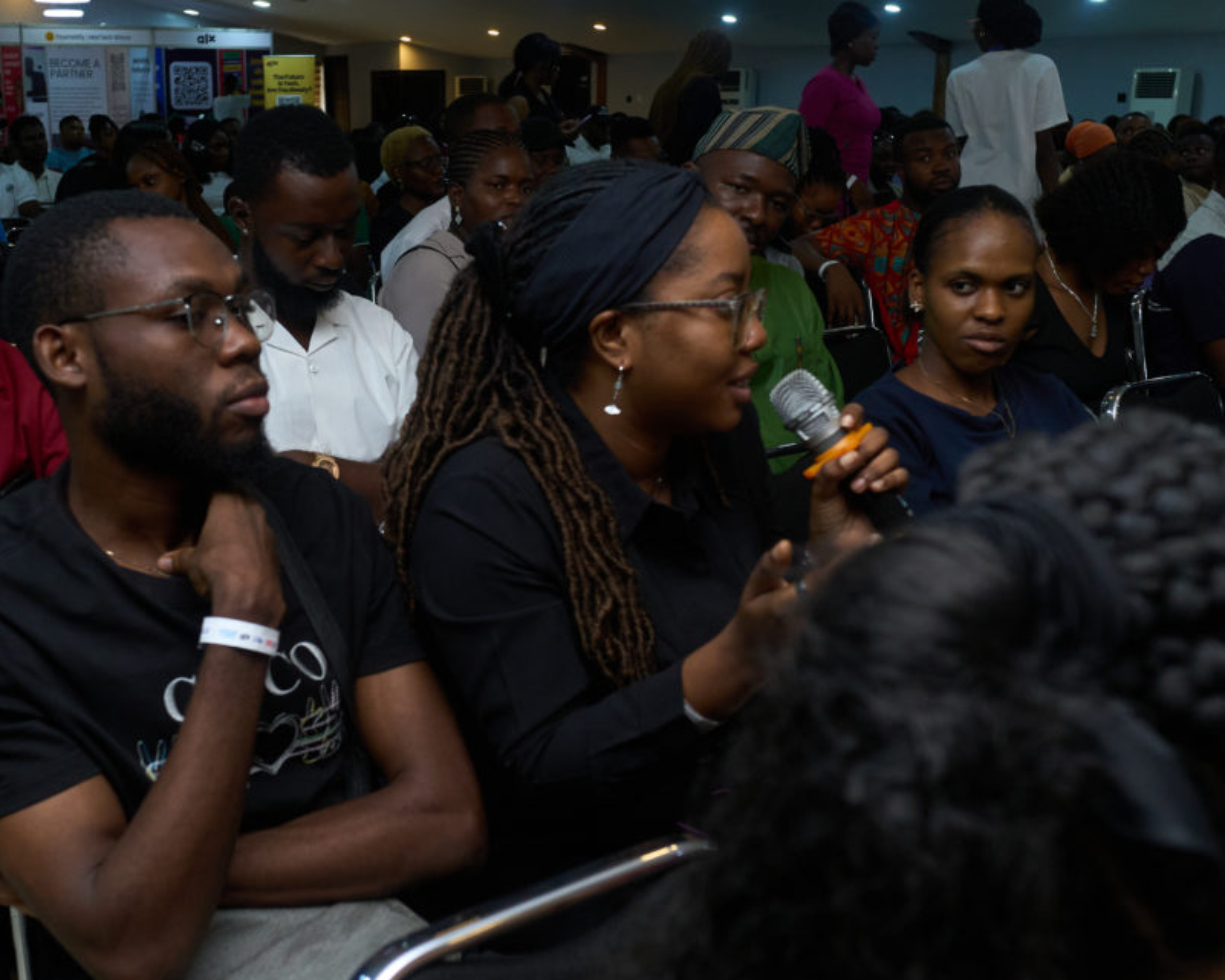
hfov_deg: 49.7
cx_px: 451
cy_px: 510
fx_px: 1305
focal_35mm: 36
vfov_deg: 41.2
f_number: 4.5
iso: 1000
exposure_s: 1/100
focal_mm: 20
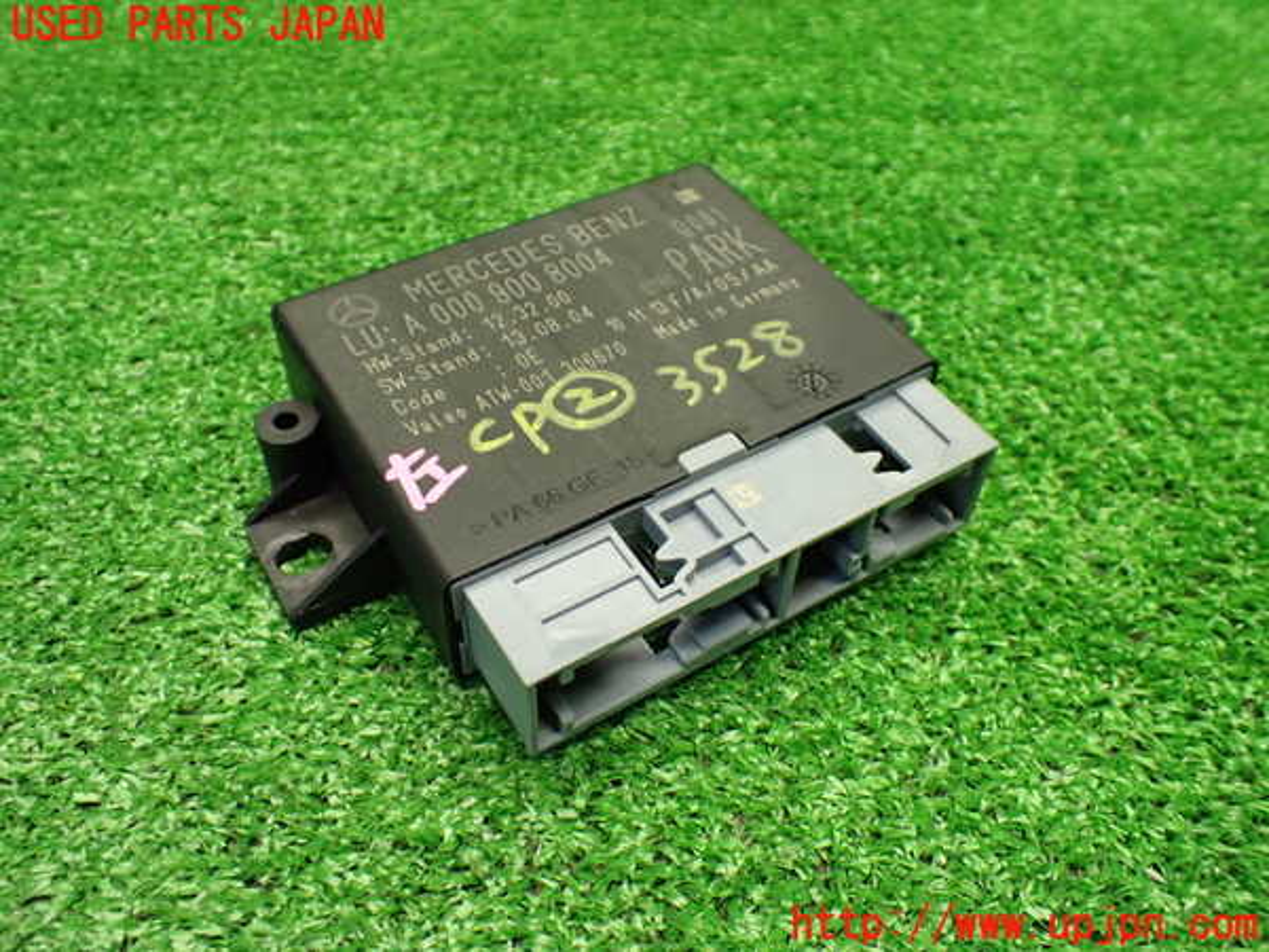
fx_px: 1100
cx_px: 634
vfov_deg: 46.8
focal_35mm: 30
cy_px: 476
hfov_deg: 60.0
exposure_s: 1/125
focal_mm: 5.4
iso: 800
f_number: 2.3
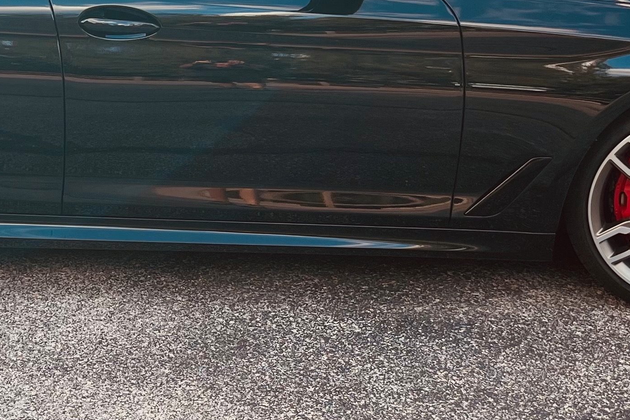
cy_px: 85
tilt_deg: -14.5
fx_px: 1295
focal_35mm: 74
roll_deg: +1.3
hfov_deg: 26.9
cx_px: 133
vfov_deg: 18.3
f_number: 1.5
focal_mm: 5.7
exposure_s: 1/434
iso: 50
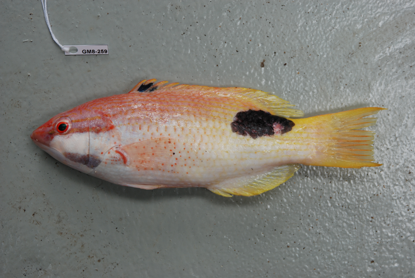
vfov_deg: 13.9
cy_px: 139
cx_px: 208
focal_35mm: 99
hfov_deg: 20.6
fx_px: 1143
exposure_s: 1/125
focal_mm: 66
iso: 160
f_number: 4.5
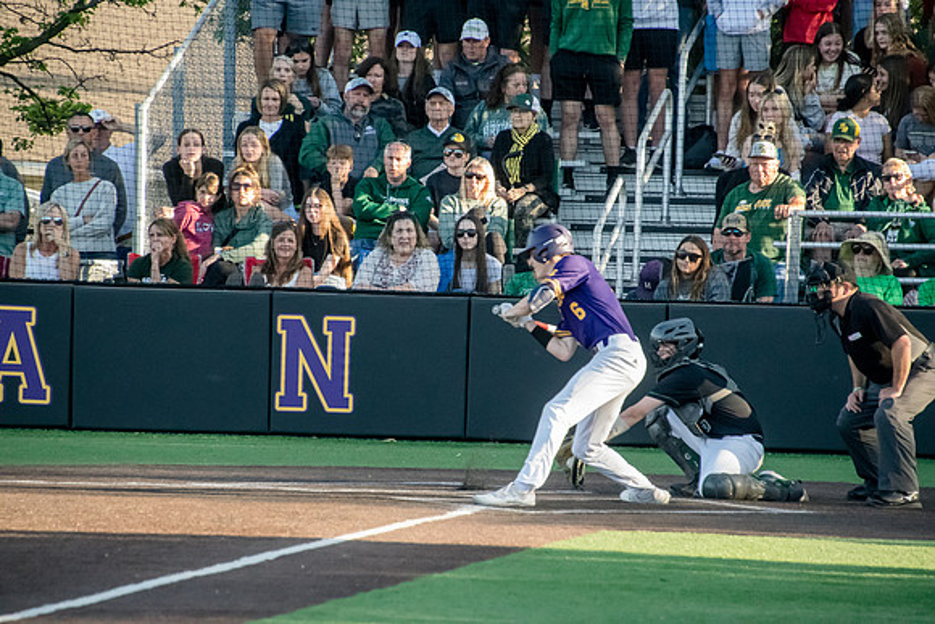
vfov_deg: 3.7
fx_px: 9741
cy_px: 312
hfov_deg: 5.5
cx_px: 468
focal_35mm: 375
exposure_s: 1/1600
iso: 5000
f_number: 6.3
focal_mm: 250
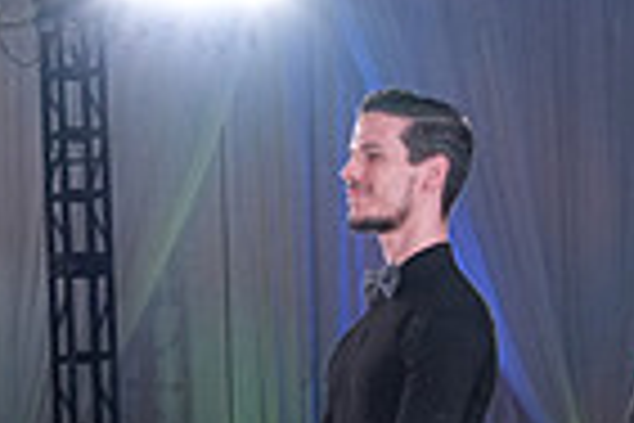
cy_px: 637
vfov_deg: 6.7
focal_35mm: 202
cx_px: 1021
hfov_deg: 9.8
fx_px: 3557
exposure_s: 1/250
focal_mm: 49
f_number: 4.5
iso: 1250
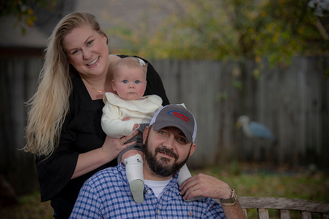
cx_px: 164
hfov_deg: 20.4
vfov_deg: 13.7
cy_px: 110
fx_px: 913
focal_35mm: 100
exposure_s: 1/200
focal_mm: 100
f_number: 3.5
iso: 160
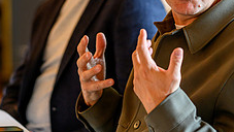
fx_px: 1422
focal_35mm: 229
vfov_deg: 5.3
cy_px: 32
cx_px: 146
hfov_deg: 9.4
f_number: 1.8
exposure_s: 1/200
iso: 640
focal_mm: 85
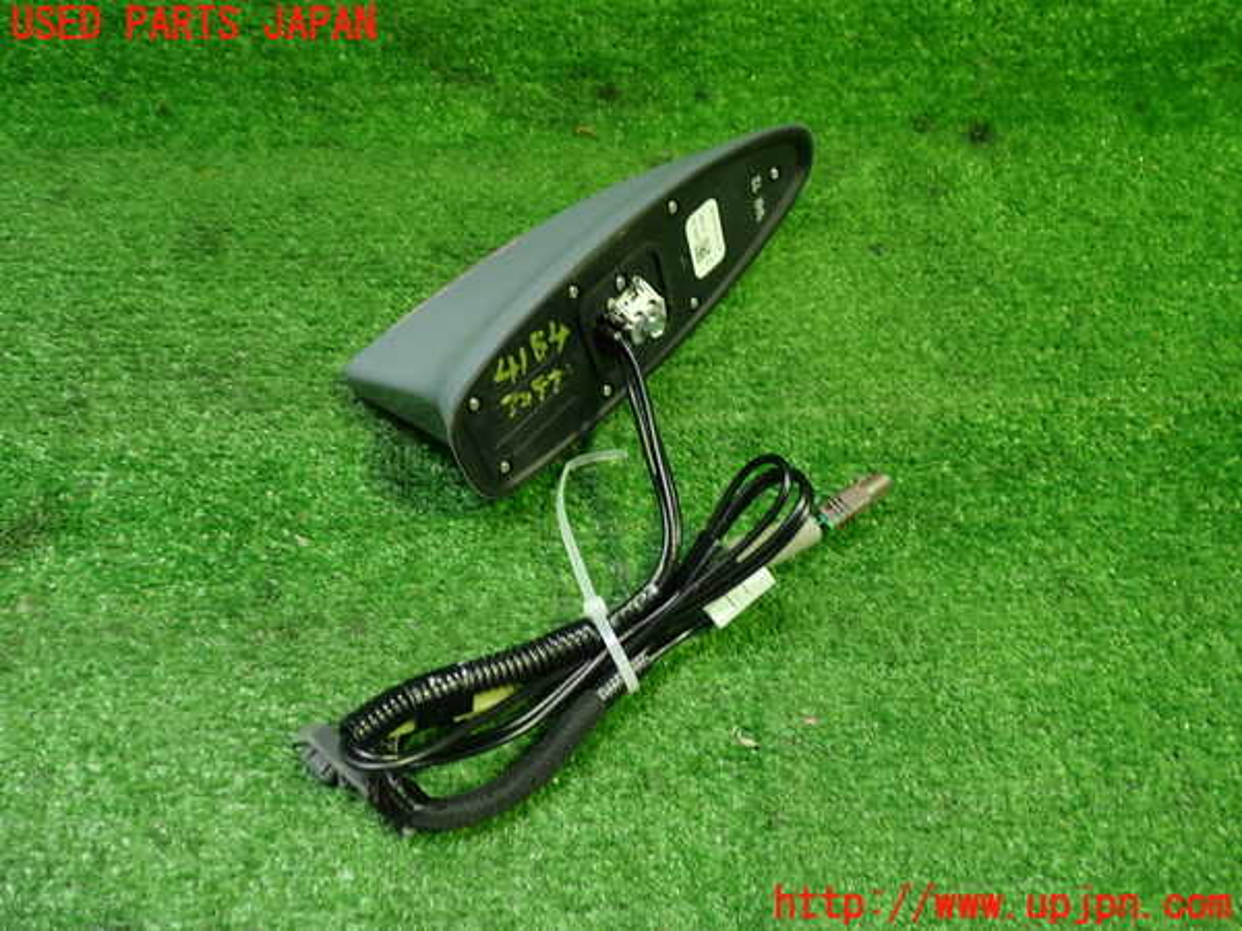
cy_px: 466
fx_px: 1076
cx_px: 621
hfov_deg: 60.0
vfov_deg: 46.8
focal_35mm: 30
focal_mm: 5.4
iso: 200
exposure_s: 1/40
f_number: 2.3
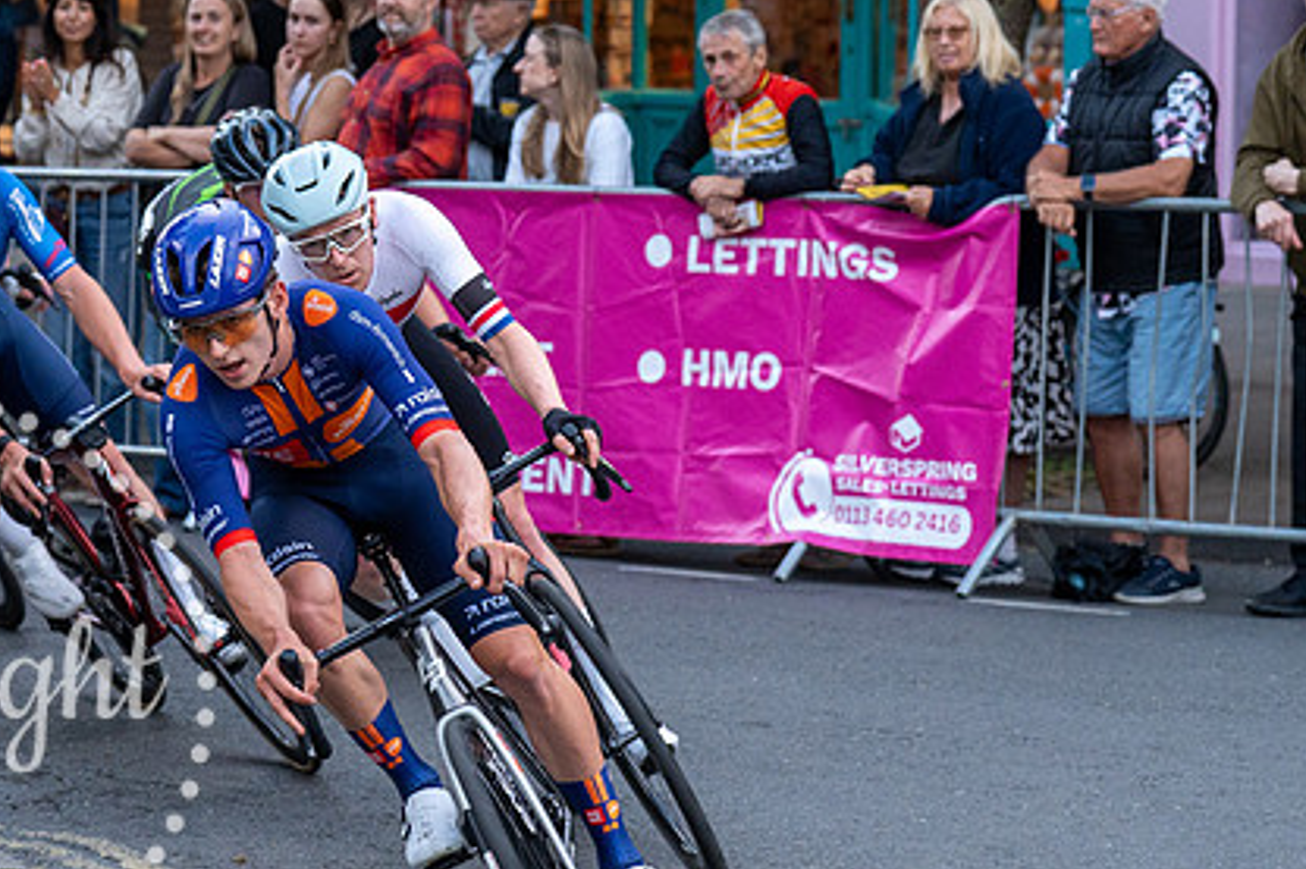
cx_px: 204
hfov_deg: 13.5
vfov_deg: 9.1
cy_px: 337
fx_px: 5475
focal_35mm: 151
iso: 2000
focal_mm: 75
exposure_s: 1/800
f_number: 3.5
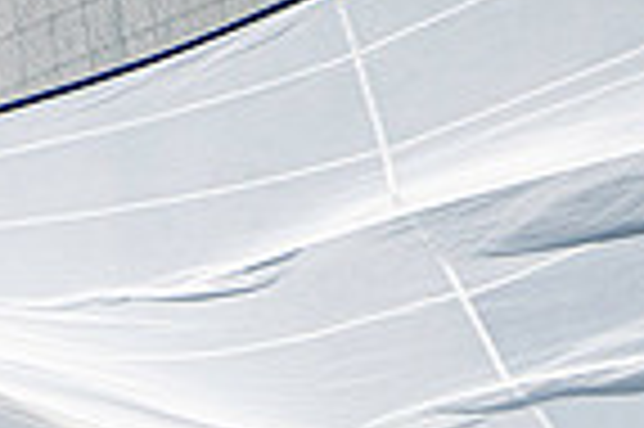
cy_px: 849
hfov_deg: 0.8
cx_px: -432
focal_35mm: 2442
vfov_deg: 0.6
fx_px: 43634
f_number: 5.6
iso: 400
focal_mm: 400
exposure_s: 1/3200
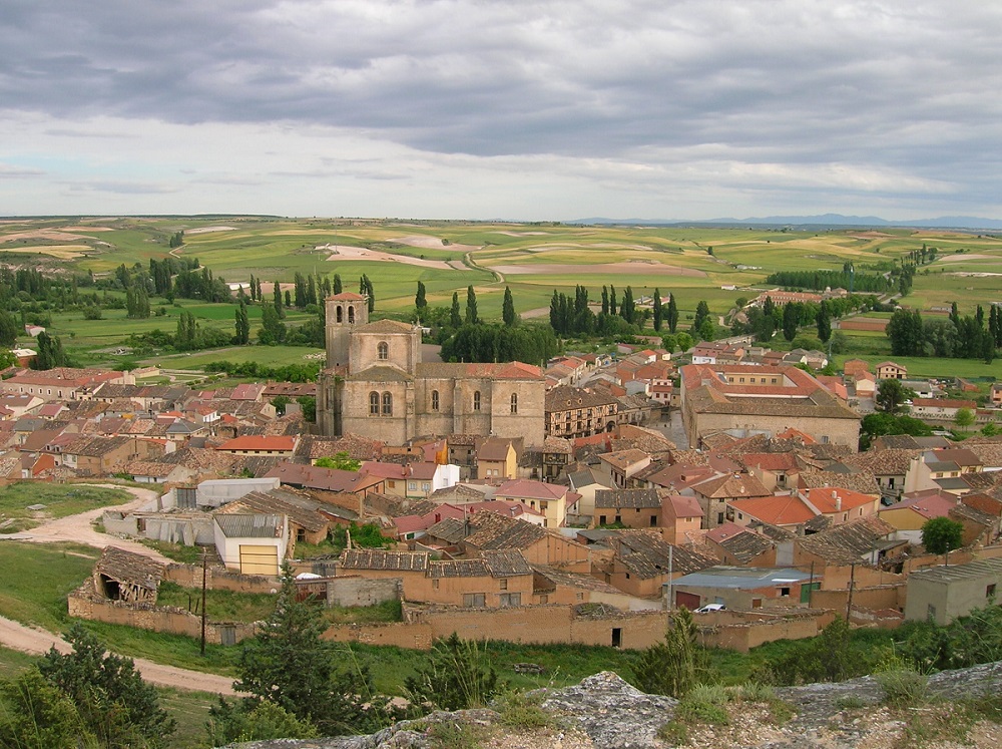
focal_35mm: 34
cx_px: 501
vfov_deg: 41.7
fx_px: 983
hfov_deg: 54.0
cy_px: 374
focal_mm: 5.7
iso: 50
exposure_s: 1/144
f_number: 4.9
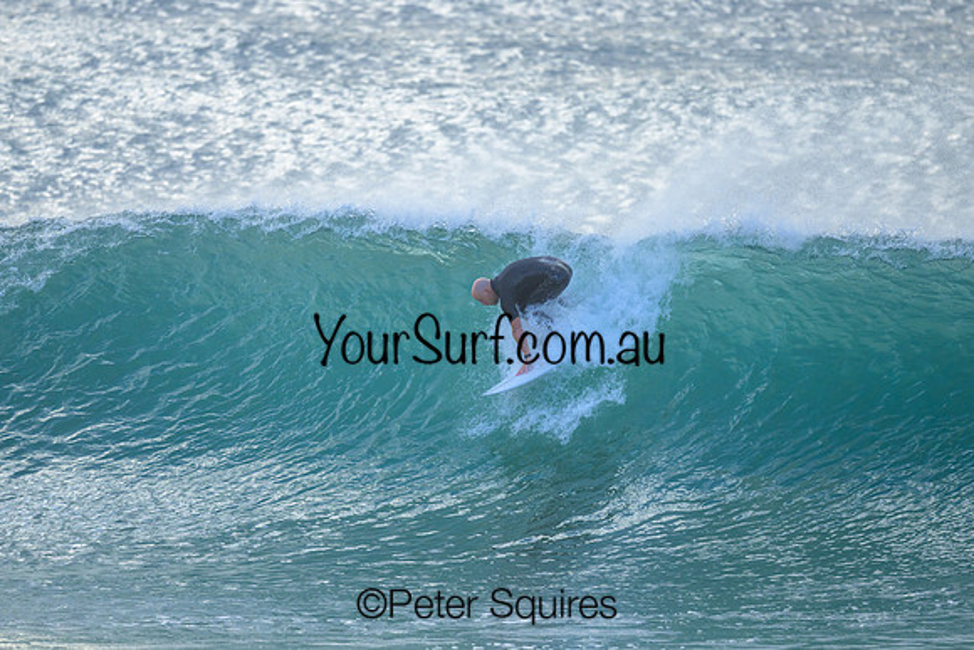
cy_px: 325
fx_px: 21648
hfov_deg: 2.6
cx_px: 487
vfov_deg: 1.7
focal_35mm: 800
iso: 1100
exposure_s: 1/2500
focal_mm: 800
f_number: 6.3
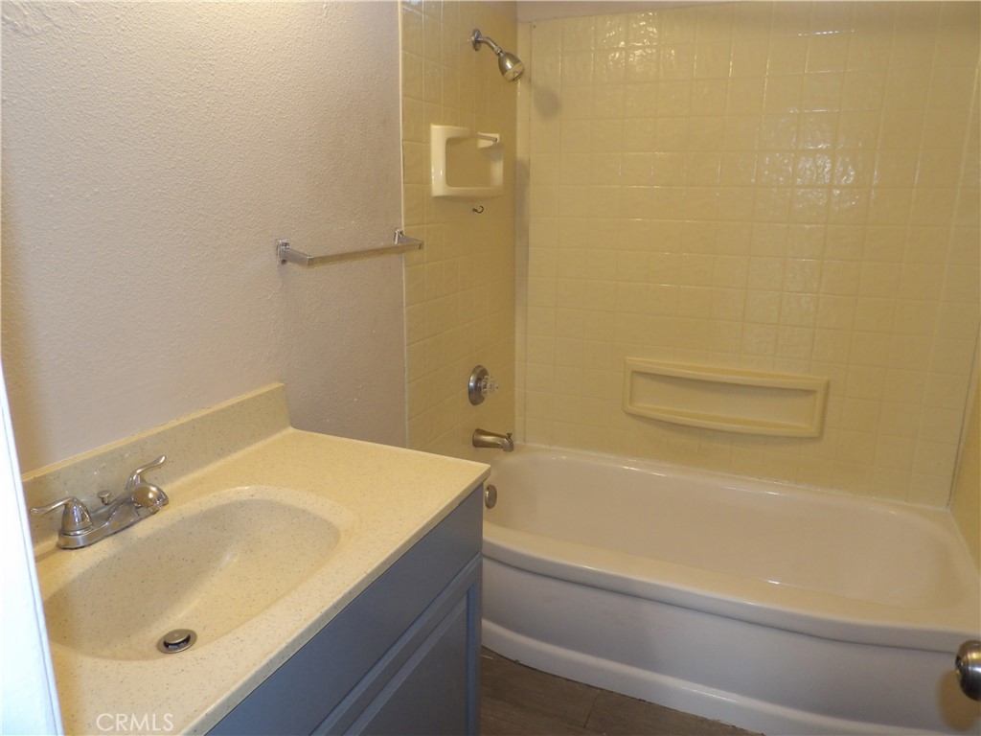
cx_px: 490
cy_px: 368
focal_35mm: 24
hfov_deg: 71.6
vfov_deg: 56.8
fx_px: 680
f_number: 3.2
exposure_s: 1/60
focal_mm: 4.3
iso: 200
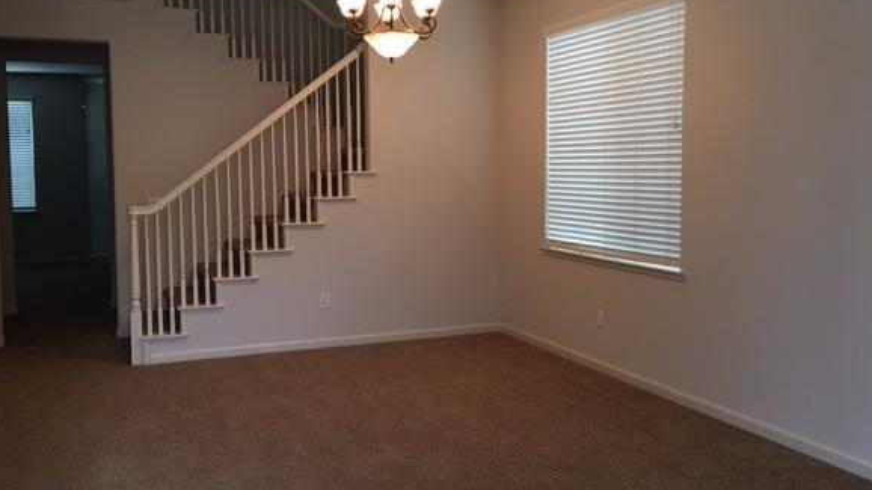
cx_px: 404
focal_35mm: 35
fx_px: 809
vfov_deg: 33.7
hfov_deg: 56.6
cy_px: 226
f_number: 2.2
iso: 40
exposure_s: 1/15
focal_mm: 4.15
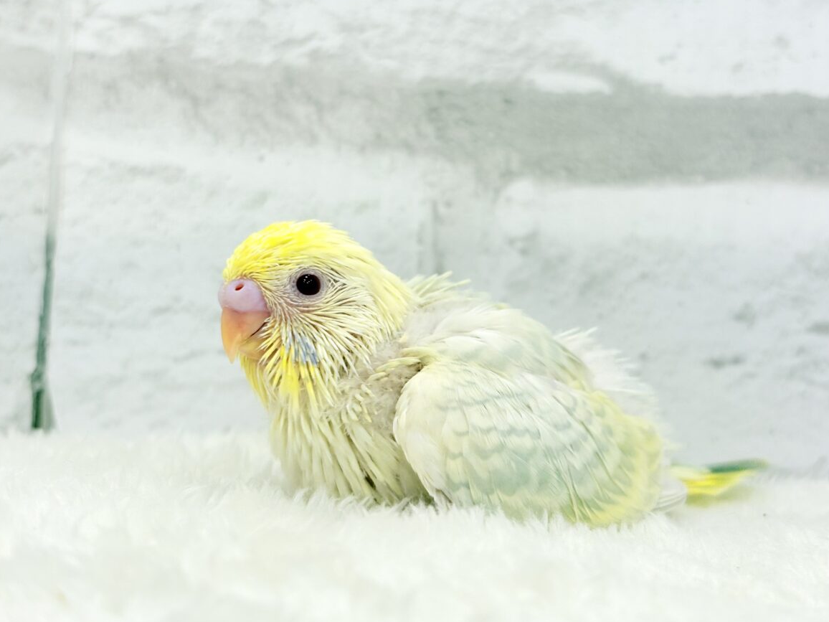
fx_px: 1293
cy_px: 317
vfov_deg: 27.0
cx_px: 424
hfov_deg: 35.5
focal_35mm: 54
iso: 50
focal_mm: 5.96
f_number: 1.6
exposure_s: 1/100
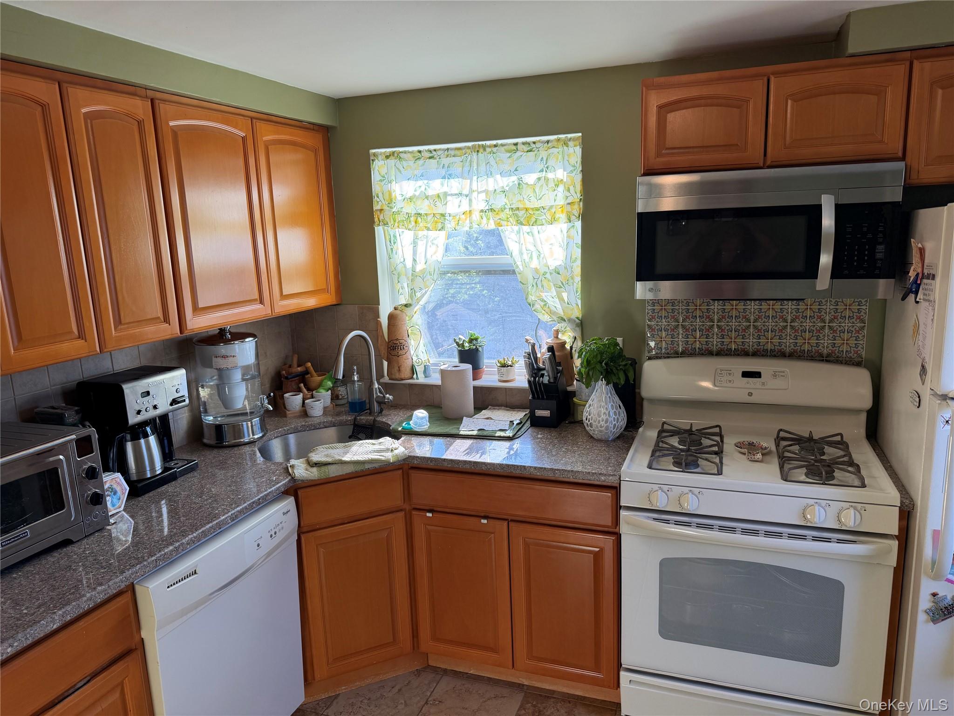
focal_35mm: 24
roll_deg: +2.5
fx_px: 661
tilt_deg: -12.0
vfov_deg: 56.8
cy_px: 358
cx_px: 477
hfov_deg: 71.6
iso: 80
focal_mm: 6.76
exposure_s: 1/240
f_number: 1.78
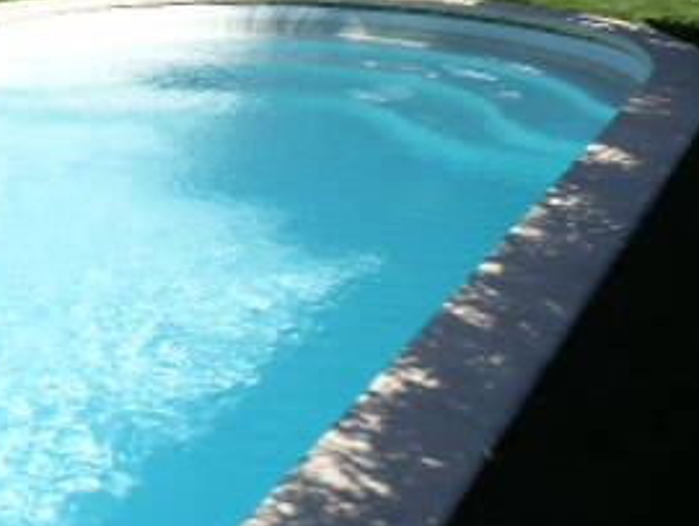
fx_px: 1435
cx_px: 173
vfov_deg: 18.8
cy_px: -212
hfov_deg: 27.0
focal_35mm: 71
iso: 100
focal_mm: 4.5
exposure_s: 1/1000
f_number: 4
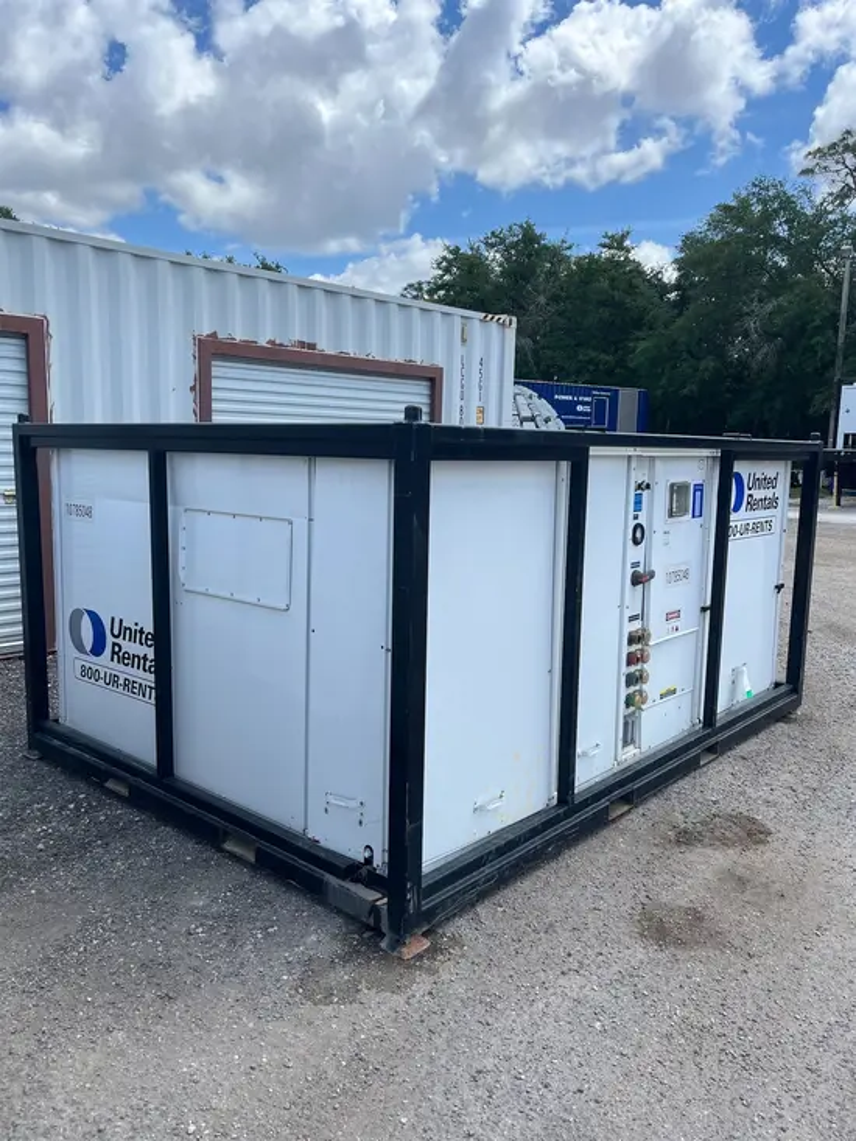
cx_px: 428
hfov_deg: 53.1
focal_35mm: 26
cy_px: 570
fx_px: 857
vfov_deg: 67.3
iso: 50
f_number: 1.6
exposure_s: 1/2632
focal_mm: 5.1
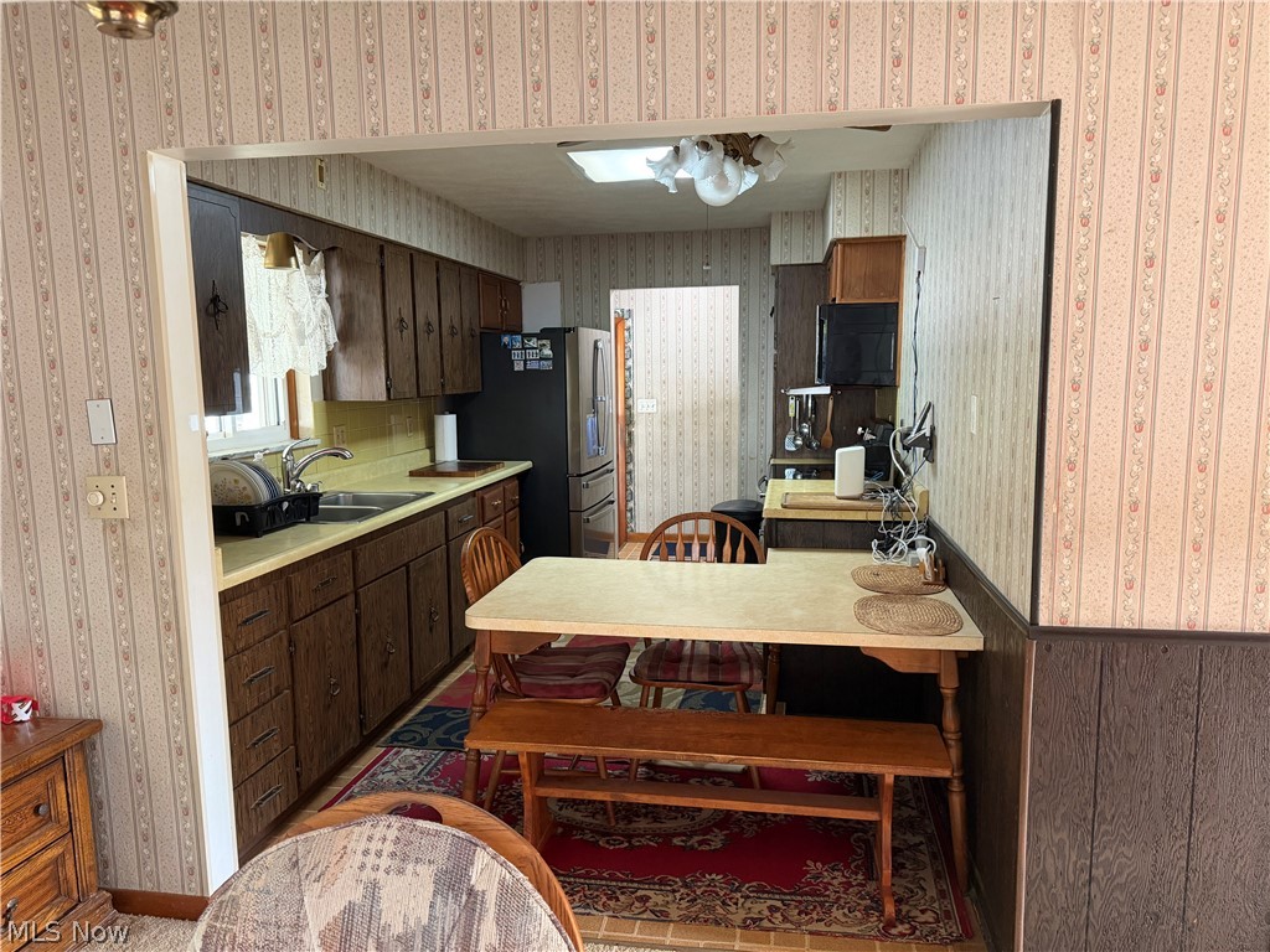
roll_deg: +0.7
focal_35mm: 24
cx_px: 635
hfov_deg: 71.6
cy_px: 476
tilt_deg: -7.7
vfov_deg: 56.8
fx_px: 881
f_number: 1.78
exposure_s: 1/60
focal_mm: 6.76
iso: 400
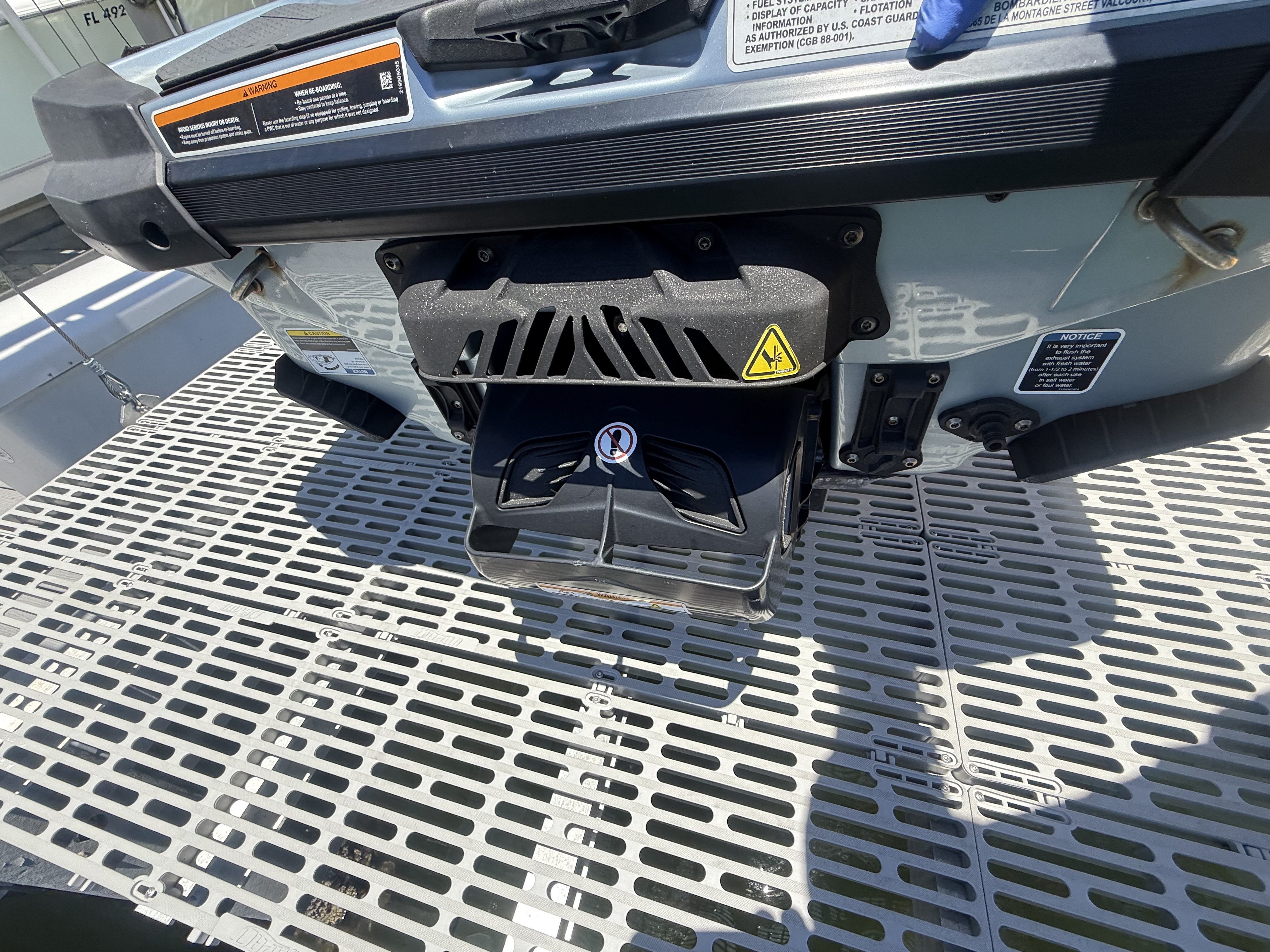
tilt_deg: -44.9
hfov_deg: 102.1
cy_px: 476
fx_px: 514
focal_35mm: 14
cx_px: 635
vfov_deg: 85.7
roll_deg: +7.9
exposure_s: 1/664
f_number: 2.2
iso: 64
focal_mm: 2.22
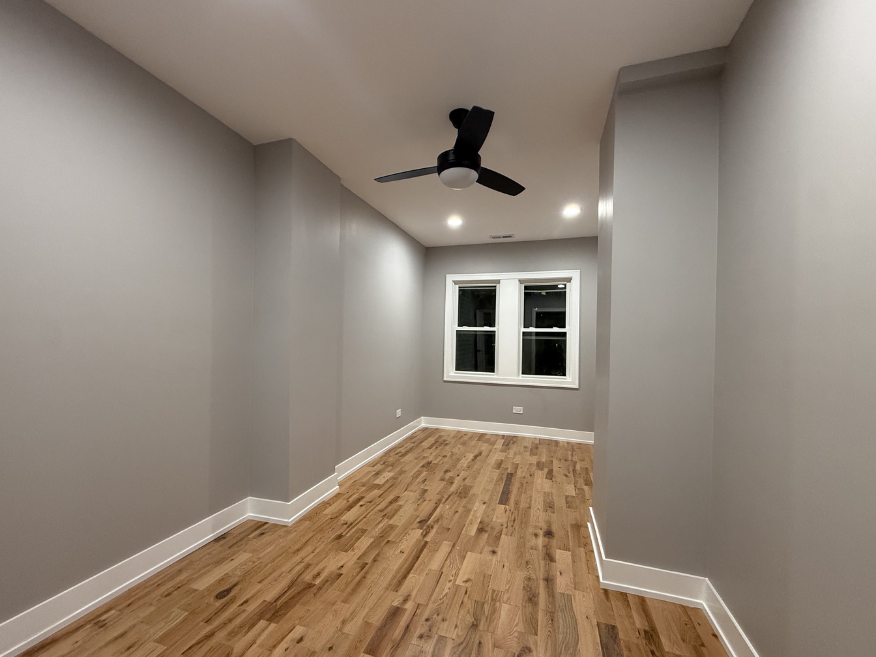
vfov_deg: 81.7
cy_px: 340
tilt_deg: +0.1
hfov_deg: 98.2
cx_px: 429
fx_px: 380
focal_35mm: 15
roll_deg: -1.6
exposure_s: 1/120
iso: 320
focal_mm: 2.22
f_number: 2.2
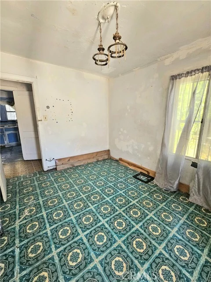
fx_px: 106
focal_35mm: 13
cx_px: 106
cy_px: 141
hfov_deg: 89.9
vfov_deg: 106.2
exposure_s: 1/60.2
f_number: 2.2
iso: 200
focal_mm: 2.2
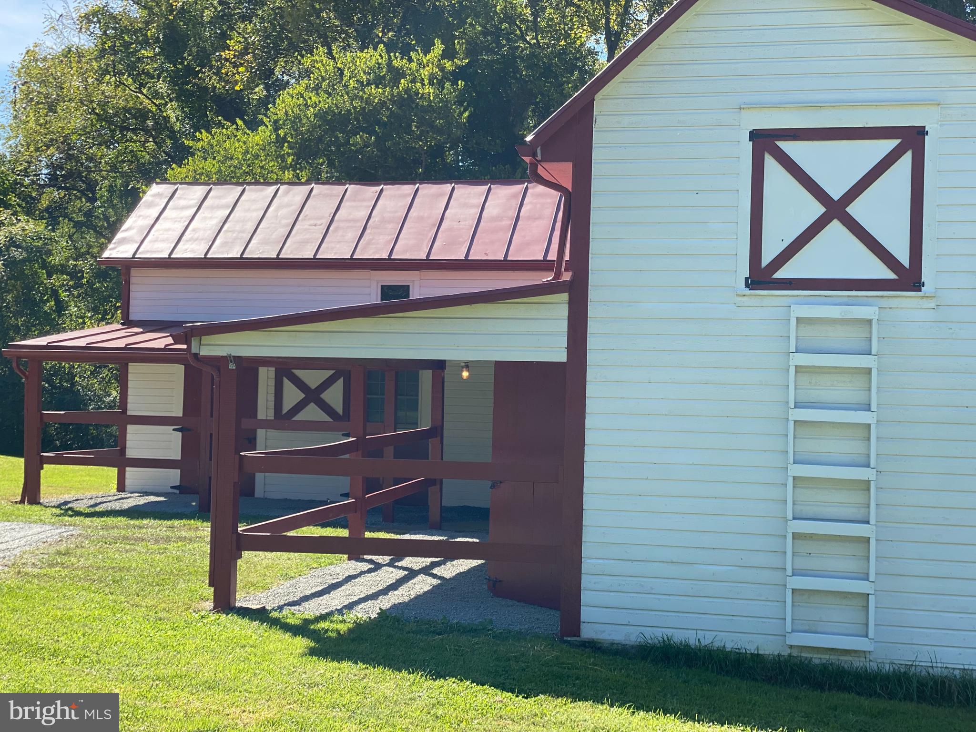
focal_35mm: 52
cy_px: 366
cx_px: 488
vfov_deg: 28.0
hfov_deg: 36.8
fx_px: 1466
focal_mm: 6
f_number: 2
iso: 20
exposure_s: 1/578
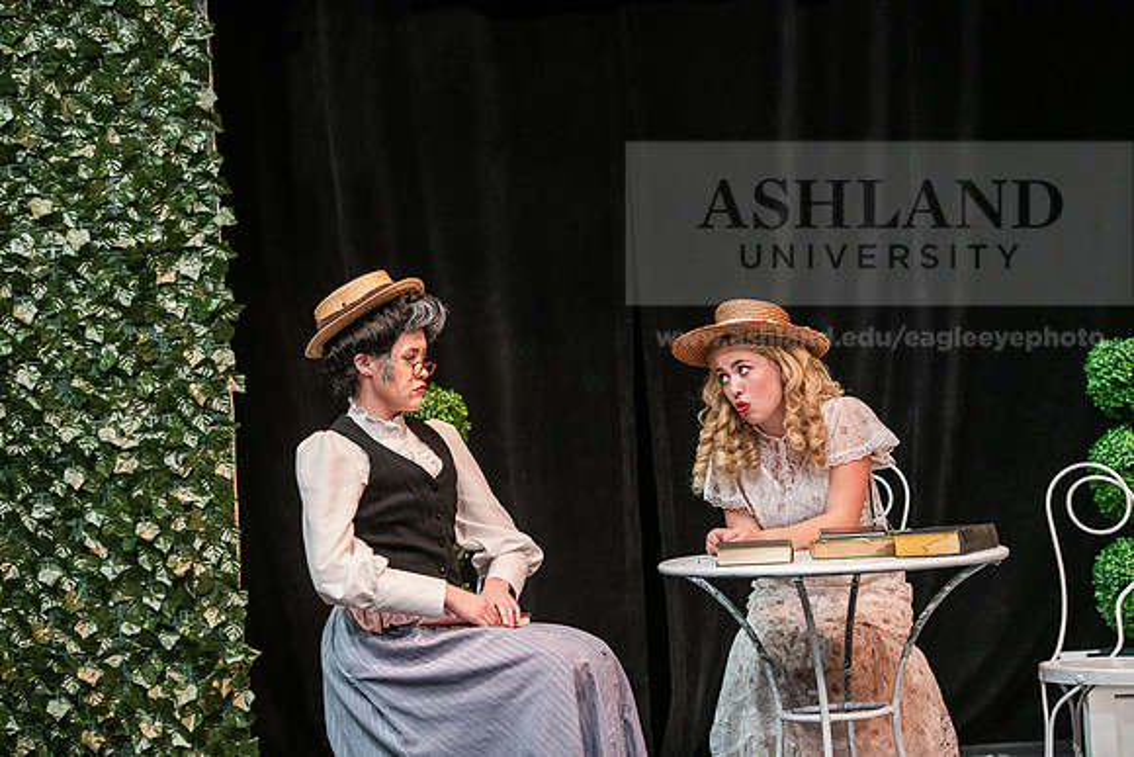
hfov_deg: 19.5
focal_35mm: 105
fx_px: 3308
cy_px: 378
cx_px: 567
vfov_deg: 13.0
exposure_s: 1/200
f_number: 3.2
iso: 3200
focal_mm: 105
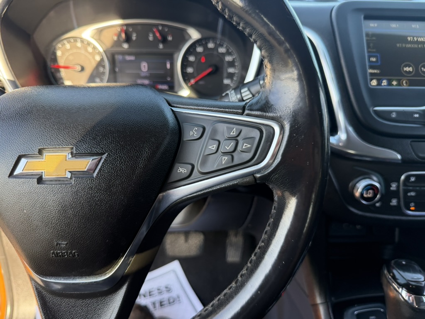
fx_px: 295
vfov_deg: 56.8
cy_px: 160
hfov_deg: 71.6
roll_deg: -3.8
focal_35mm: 24
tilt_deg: -26.5
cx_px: 212
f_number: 1.78
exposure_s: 1/188
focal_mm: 6.76
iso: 125
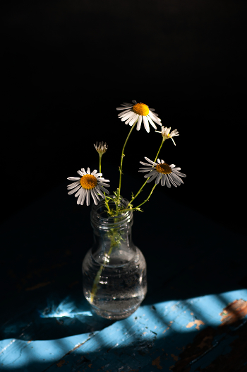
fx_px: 1391
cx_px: 124
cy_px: 186
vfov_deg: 15.2
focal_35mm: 135
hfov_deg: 10.1
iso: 100
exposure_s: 1/250
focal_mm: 90
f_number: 5
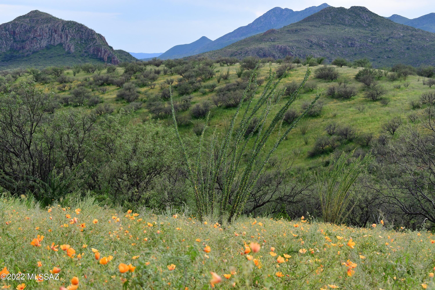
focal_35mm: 75
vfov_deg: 18.2
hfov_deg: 27.0
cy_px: 145
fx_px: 906
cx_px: 218
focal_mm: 50
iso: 800
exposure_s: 1/500
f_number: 11
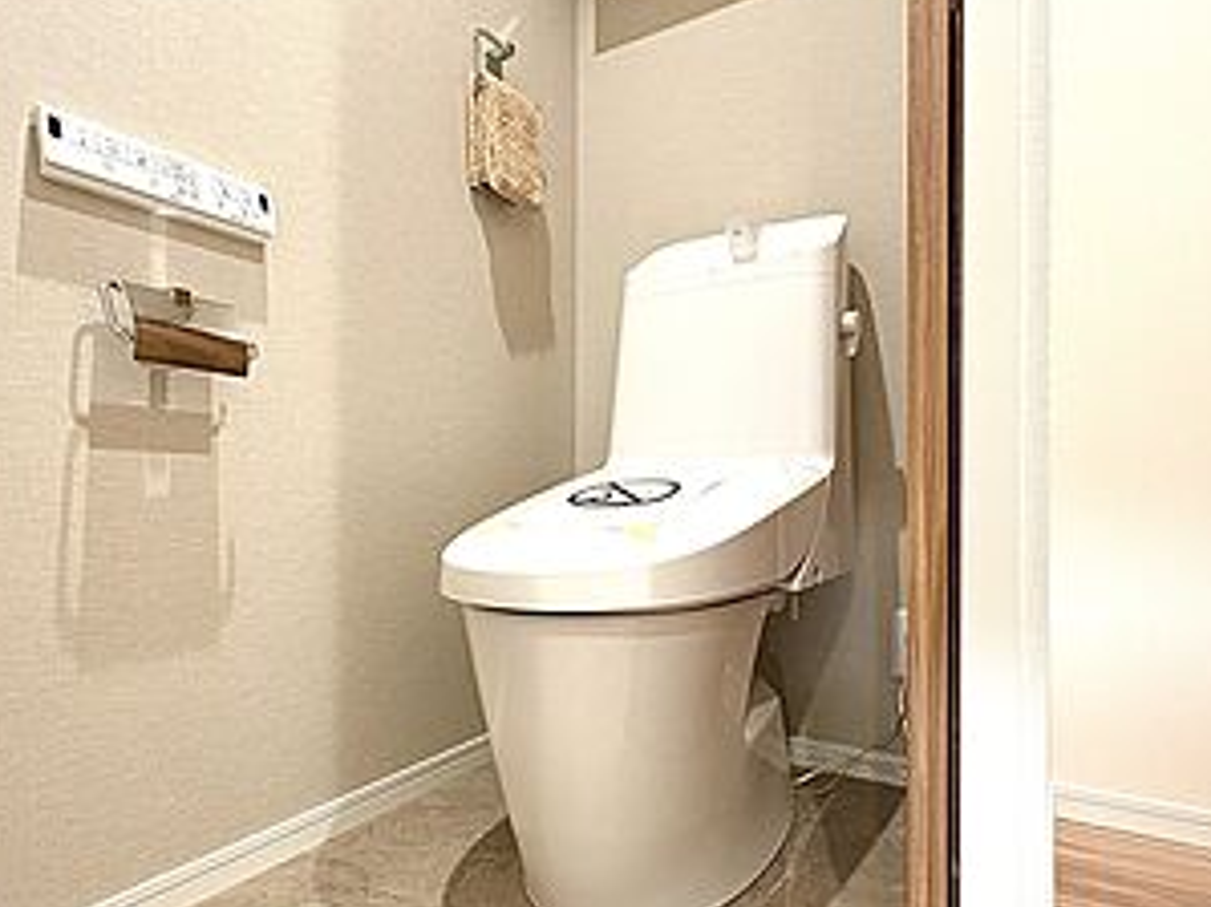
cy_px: 490
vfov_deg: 63.3
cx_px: 591
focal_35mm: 21
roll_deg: +0.7
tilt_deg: +0.2
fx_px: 734
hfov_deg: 79.0
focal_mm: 2.22
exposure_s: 1/50
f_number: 2.2
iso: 320
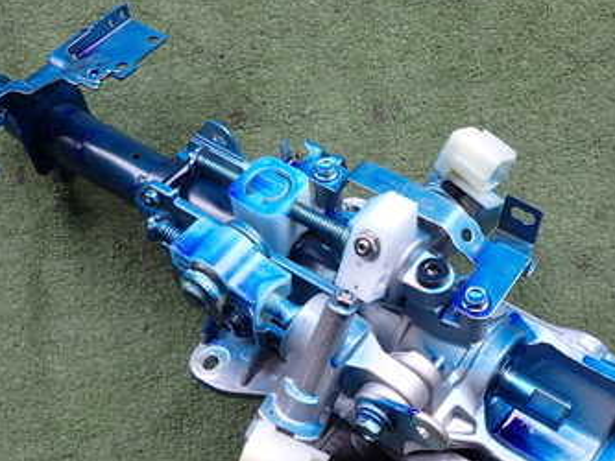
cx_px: 342
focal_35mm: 45
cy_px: 317
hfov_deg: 42.0
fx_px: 800
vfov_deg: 31.9
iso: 125
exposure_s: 1/125
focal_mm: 4.5
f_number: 2
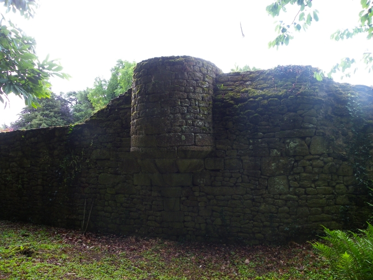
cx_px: 186
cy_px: 140
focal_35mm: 26
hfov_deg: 67.3
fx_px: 280
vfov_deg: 53.1
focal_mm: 4.6
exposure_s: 1/60
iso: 64
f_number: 2.8
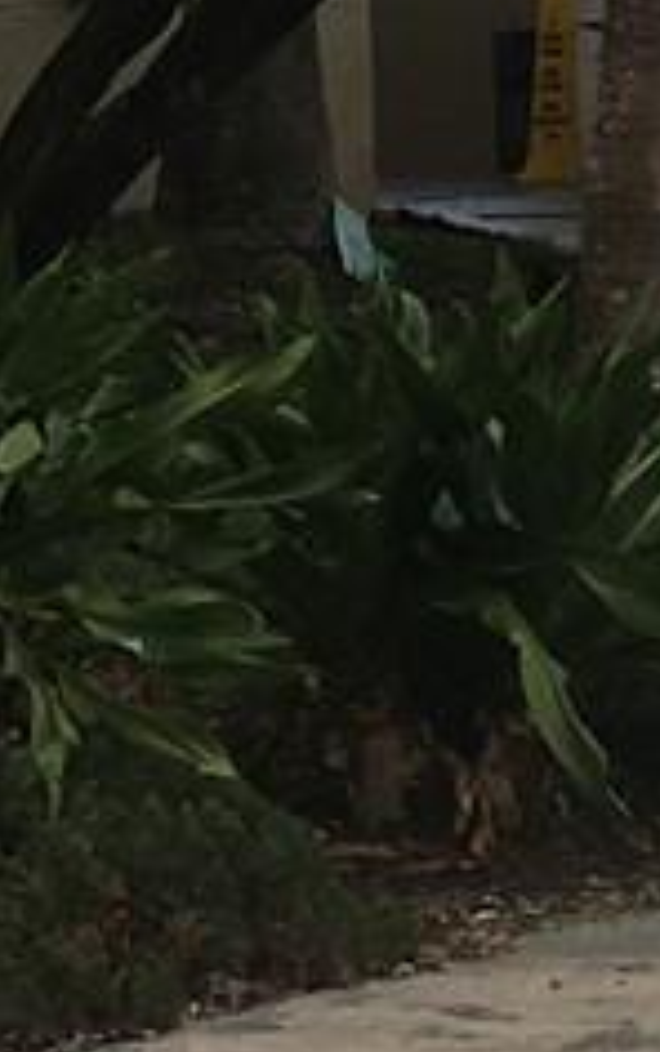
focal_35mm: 208
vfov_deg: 10.0
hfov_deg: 6.3
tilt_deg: +0.0
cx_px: 276
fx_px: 5972
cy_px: 31
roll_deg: +1.6
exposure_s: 1/905
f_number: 2.2
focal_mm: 4.15
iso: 25
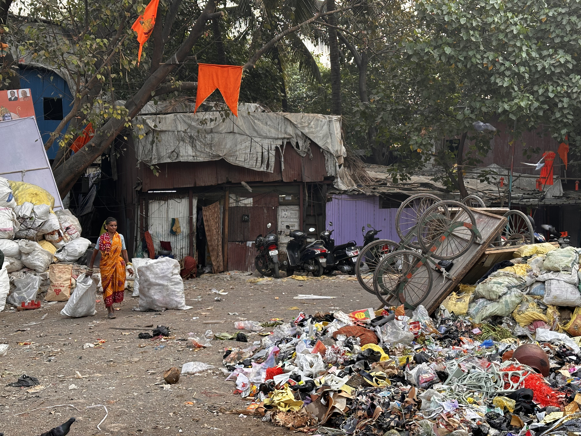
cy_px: 218
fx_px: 806
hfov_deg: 39.7
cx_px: 290
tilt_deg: +1.1
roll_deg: +0.9
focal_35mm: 48
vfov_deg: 30.3
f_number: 1.78
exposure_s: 1/121
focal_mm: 6.86
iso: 64
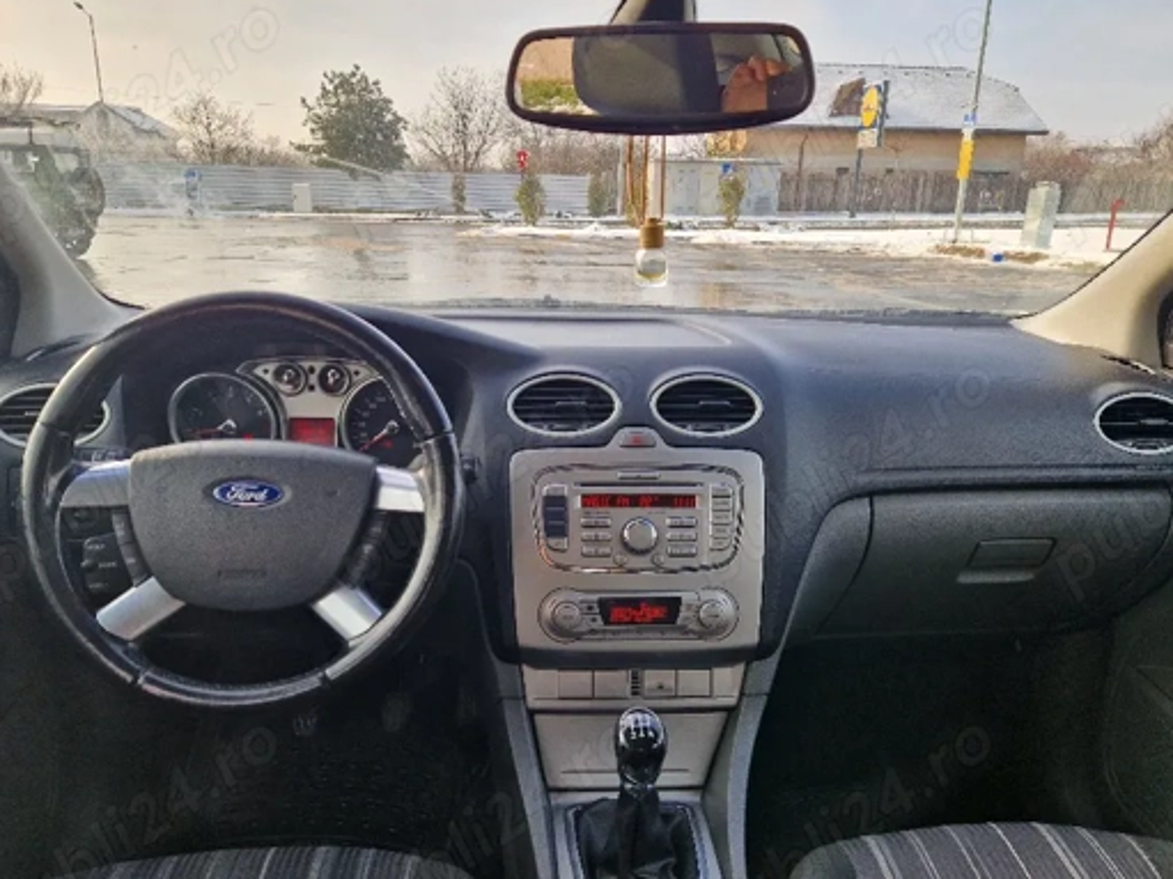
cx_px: 578
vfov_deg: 51.2
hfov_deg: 65.3
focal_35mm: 27
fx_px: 915
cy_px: 487
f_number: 1.8
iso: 50
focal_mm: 5.4
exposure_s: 1/435
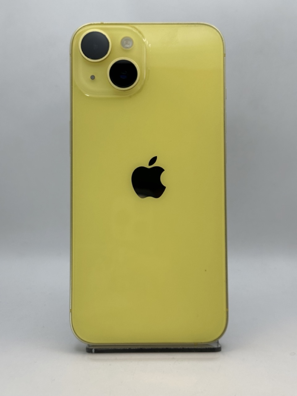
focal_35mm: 48
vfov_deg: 39.7
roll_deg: -1.0
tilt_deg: -12.5
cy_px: 198
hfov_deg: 30.3
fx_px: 549
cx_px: 148
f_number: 1.78
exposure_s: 1/830
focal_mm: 6.86
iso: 64
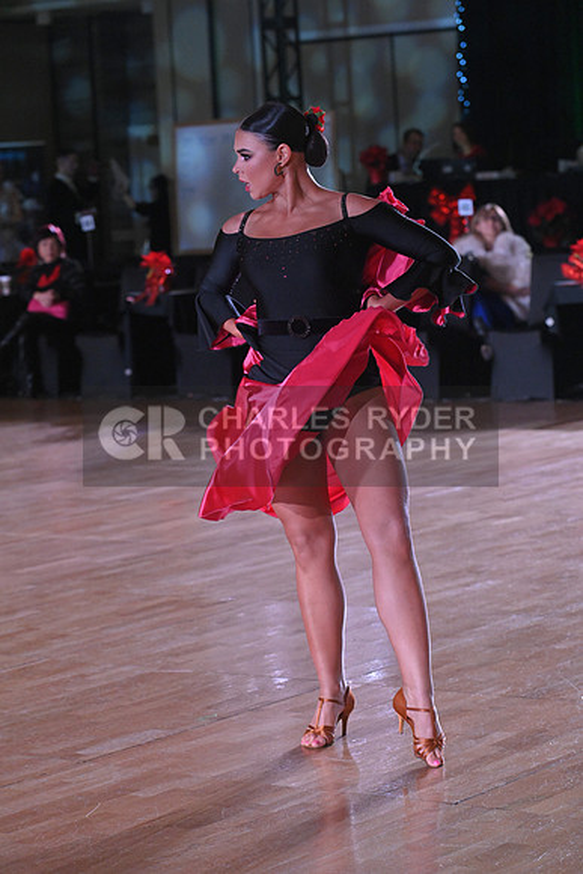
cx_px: 292
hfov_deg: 12.5
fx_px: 2670
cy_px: 437
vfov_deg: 18.6
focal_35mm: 110
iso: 4000
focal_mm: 110
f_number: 5.6
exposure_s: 1/320
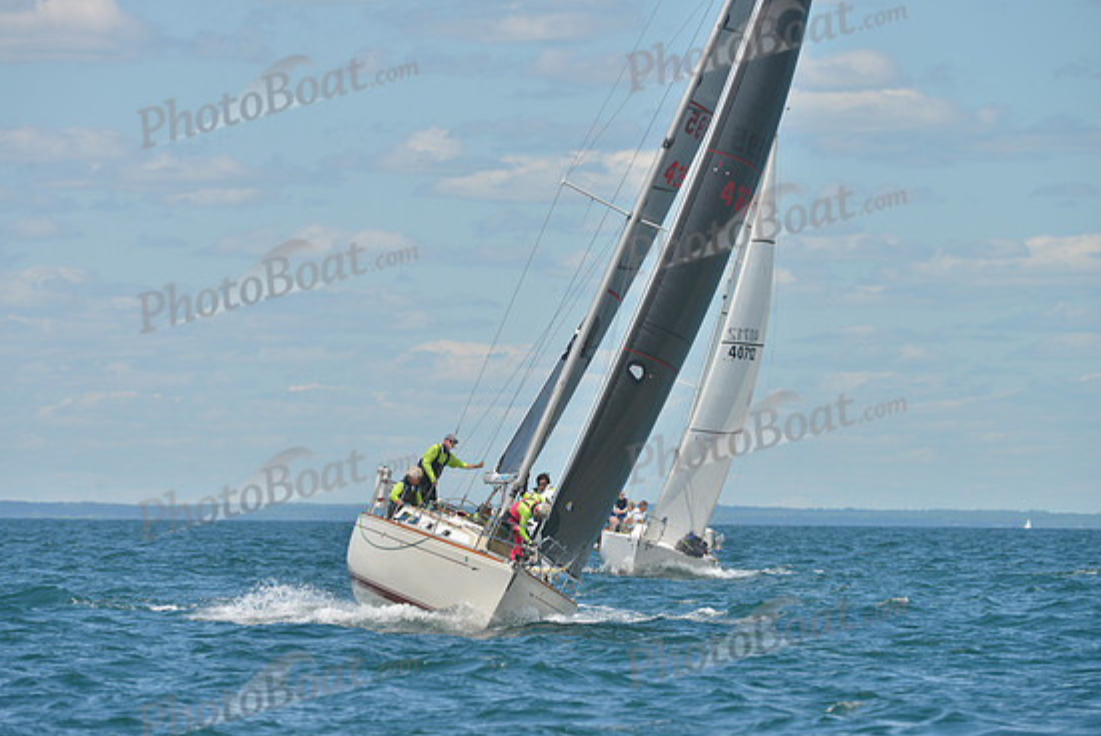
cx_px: 524
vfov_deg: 3.8
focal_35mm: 358
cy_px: 357
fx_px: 10954
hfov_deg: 5.8
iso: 280
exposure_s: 1/800
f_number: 10
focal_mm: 340
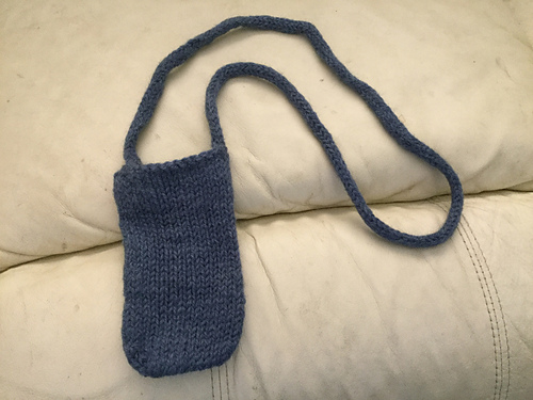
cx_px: 266
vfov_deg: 45.4
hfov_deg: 58.4
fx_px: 477
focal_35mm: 31
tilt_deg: -66.0
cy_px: 200
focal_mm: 3.3
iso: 200
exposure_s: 1/30
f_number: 2.4
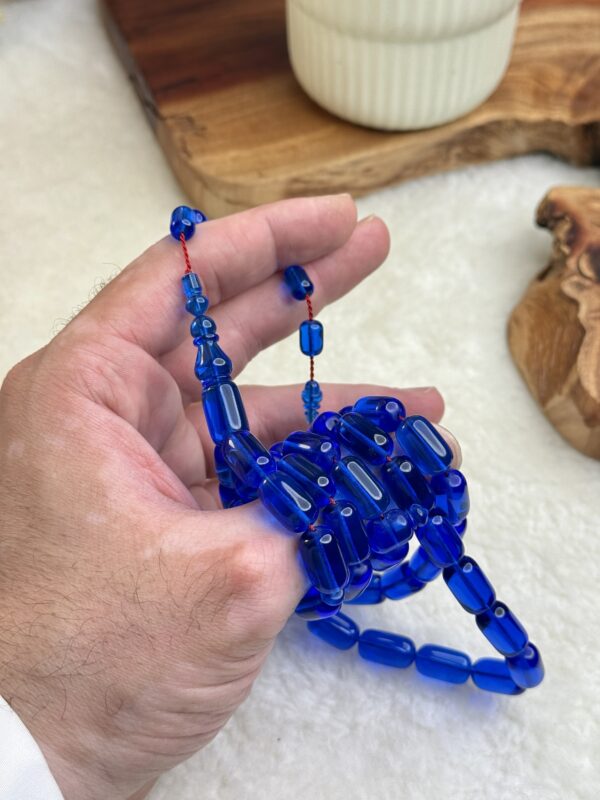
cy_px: 400
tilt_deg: -49.1
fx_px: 1109
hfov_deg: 30.3
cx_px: 300
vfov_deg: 39.7
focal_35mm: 48
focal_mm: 6.76
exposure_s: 1/157
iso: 80
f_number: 1.78
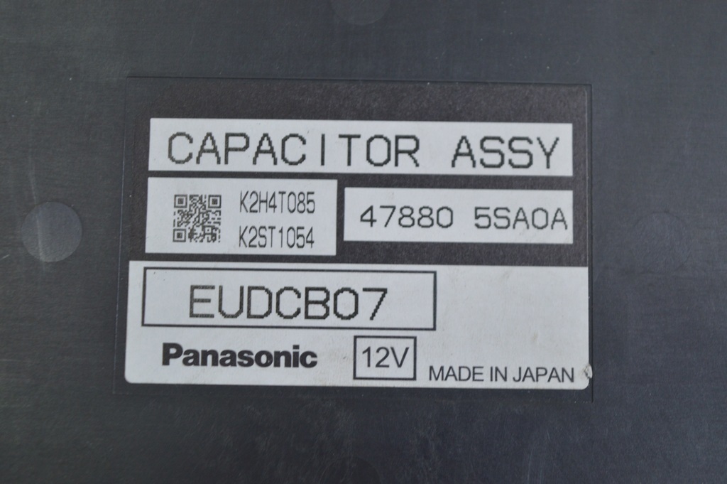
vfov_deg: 16.5
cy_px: 242
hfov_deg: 24.6
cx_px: 364
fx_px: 1665
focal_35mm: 82
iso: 400
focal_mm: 55
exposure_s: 1/25
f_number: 5.6
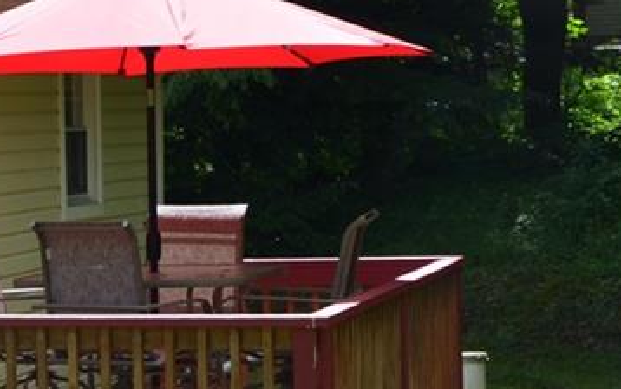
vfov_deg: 8.6
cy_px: 227
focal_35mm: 152
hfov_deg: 13.3
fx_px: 2581
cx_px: -132
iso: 250
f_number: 8
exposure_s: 1/250
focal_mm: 35
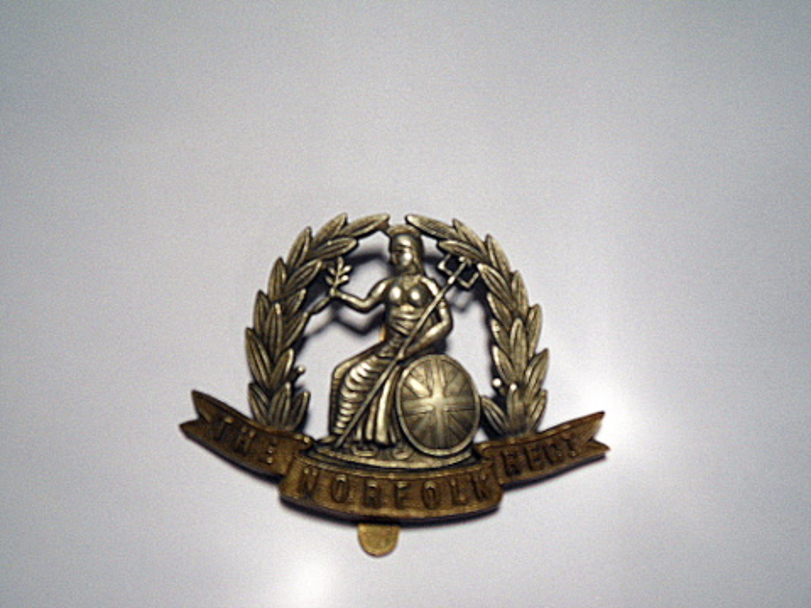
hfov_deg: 58.4
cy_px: 304
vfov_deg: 45.4
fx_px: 726
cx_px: 406
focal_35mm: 31
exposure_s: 1/60
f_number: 3.7
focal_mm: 5.6
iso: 100
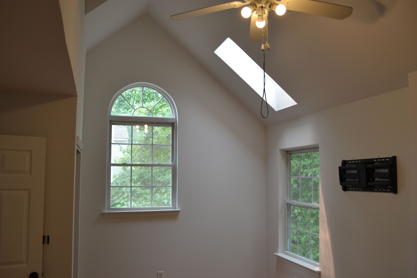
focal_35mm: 30
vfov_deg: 43.6
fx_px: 347
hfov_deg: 61.9
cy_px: 139
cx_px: 208
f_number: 5.6
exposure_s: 1/125
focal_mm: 20
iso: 400
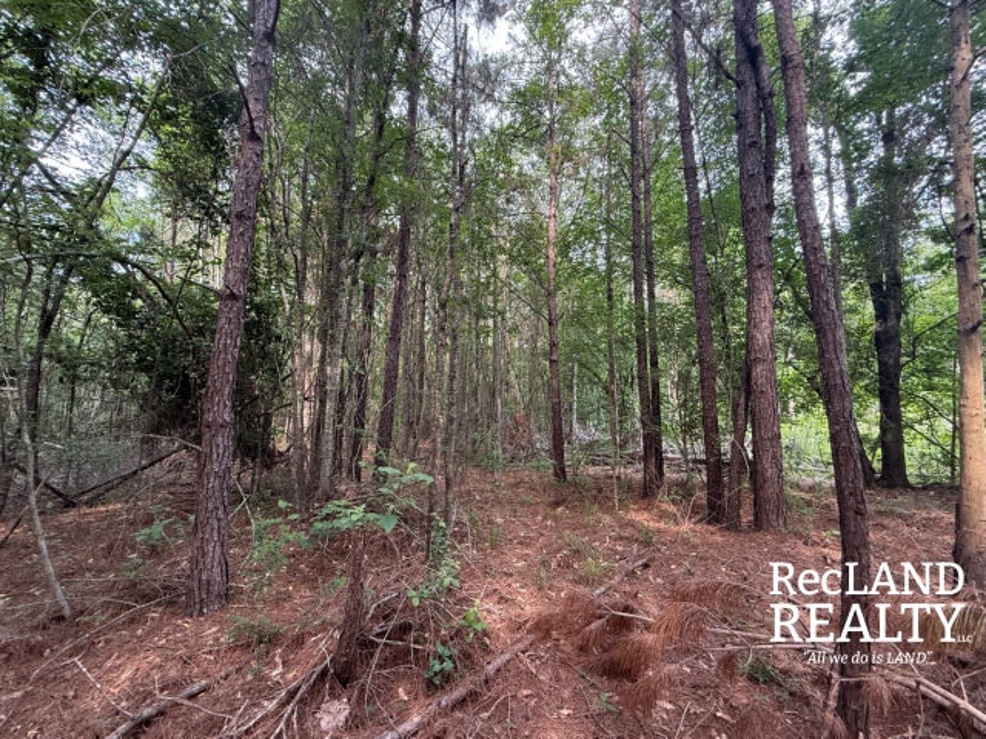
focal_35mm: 14
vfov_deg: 85.7
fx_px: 399
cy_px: 370
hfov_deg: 102.1
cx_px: 493
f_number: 2.2
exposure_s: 1/99
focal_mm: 2.22
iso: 125
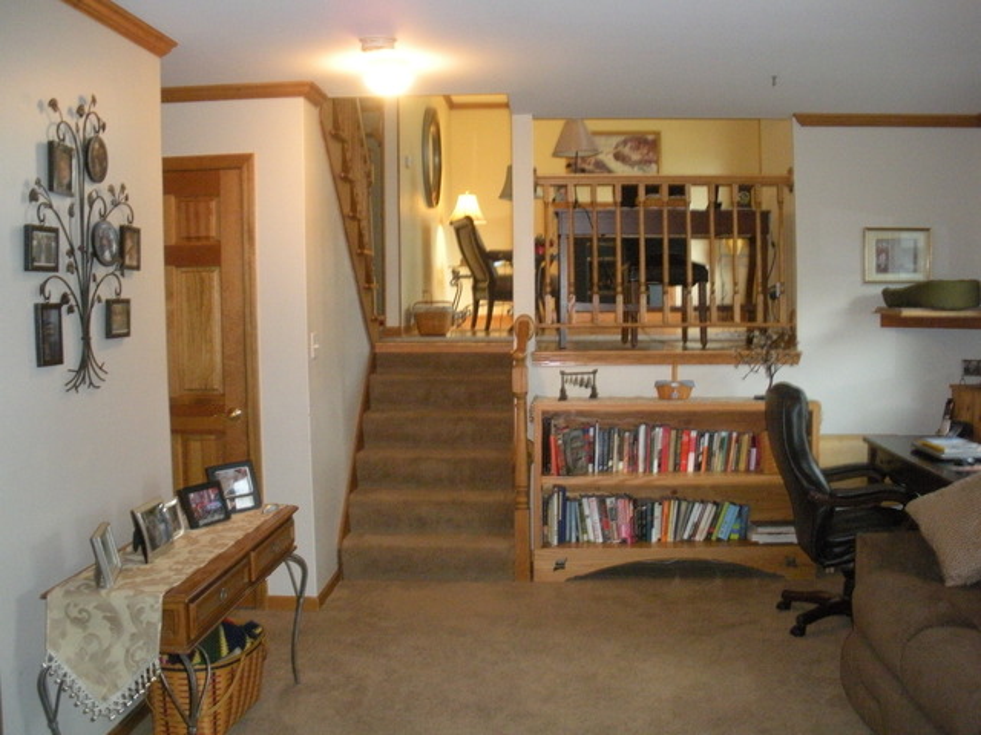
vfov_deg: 39.7
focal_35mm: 36
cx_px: 490
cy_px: 368
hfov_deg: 51.4
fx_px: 1020
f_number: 3.5
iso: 523
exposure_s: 1/30
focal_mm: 6.3
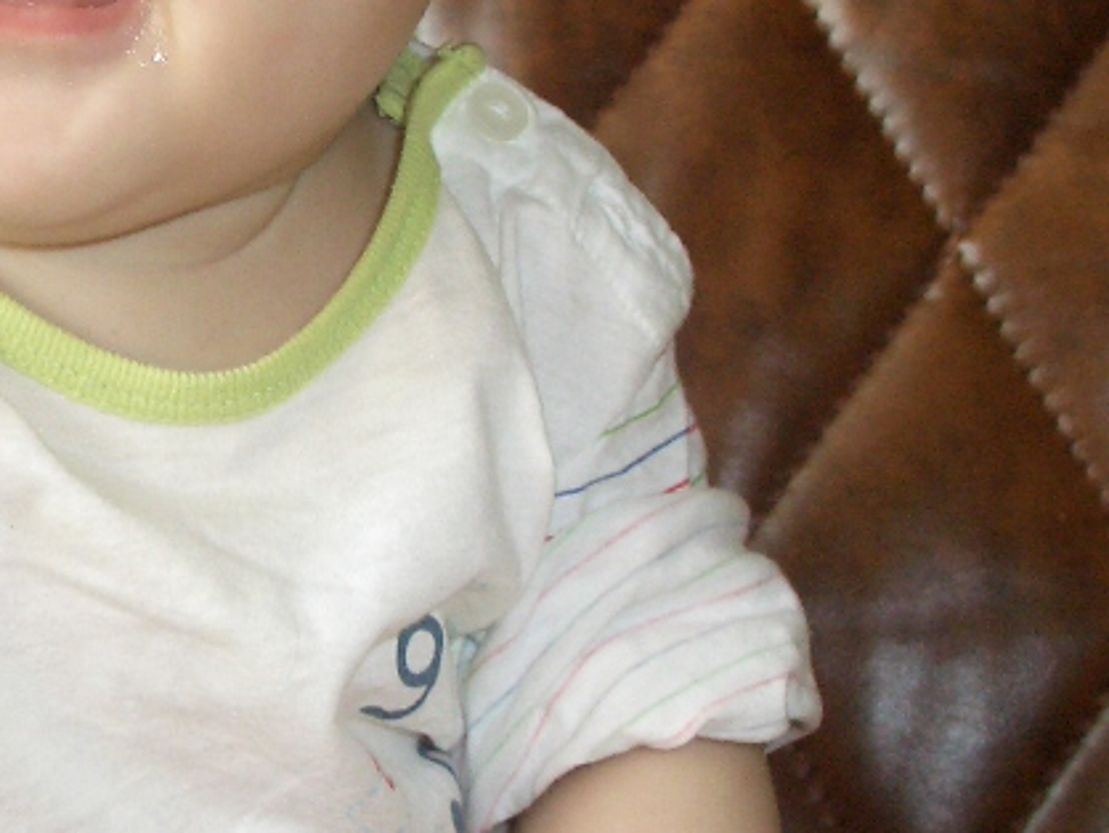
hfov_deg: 19.1
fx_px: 3238
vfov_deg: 14.7
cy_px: 361
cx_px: 98
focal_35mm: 101
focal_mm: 7.1
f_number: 2.8
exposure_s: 1/60
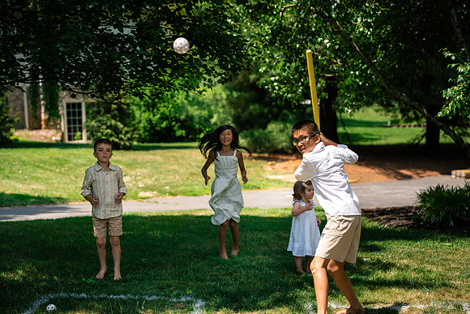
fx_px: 1110
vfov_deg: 16.1
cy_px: 157
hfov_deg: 23.9
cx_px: 235
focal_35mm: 85
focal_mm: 85
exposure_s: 1/3200
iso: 320
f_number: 3.5
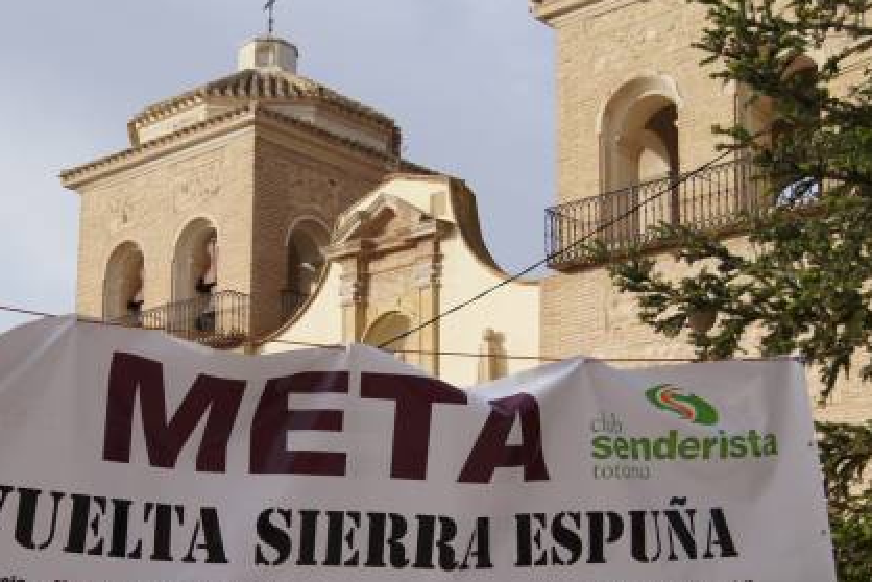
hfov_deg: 29.9
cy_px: 552
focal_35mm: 67
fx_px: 1623
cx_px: 313
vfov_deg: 19.8
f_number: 5
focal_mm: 22
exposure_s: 1/800
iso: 200
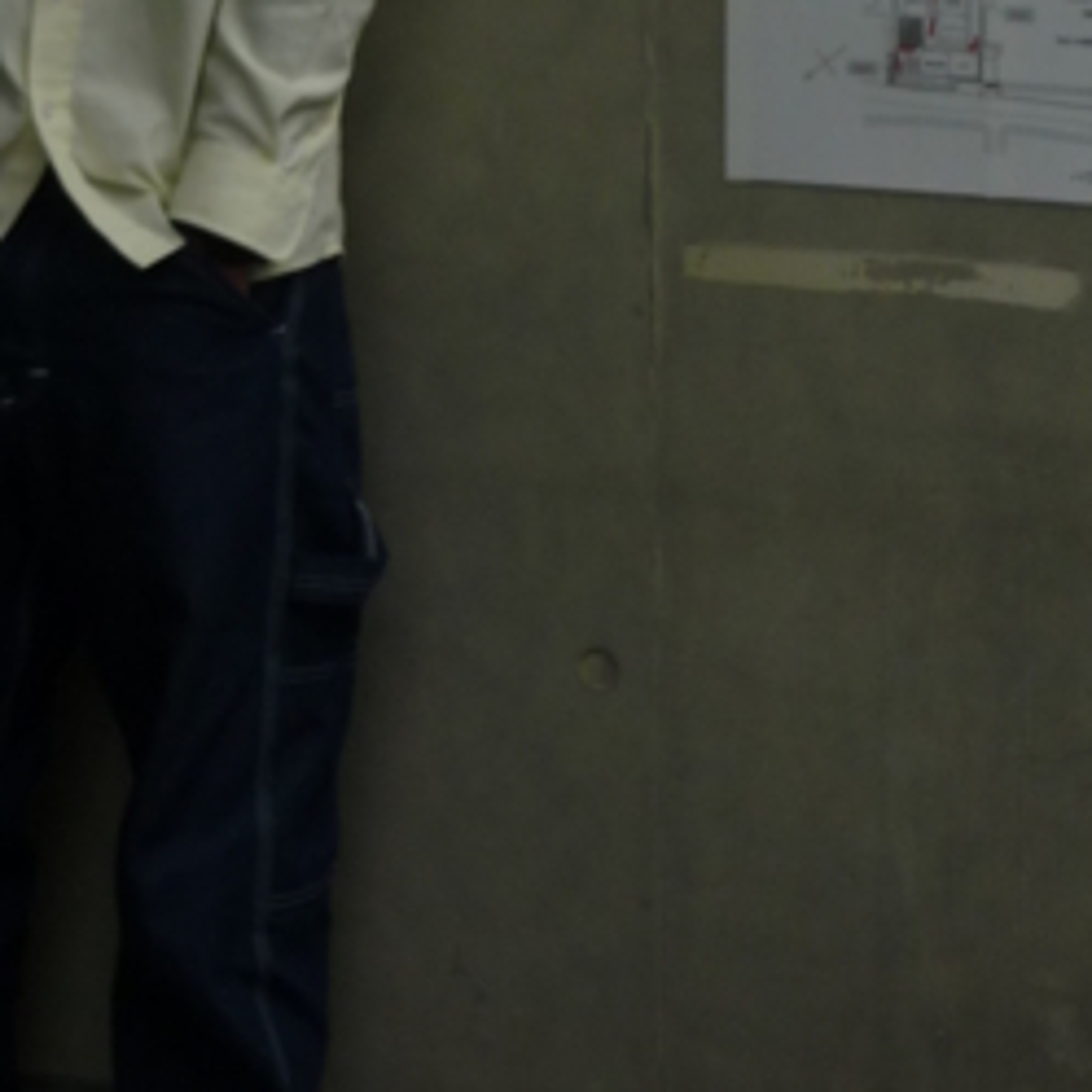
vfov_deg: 7.5
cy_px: -175
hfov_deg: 7.5
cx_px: 13
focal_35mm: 233
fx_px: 8316
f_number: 4.4
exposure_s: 1/200
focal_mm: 13.6
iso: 100
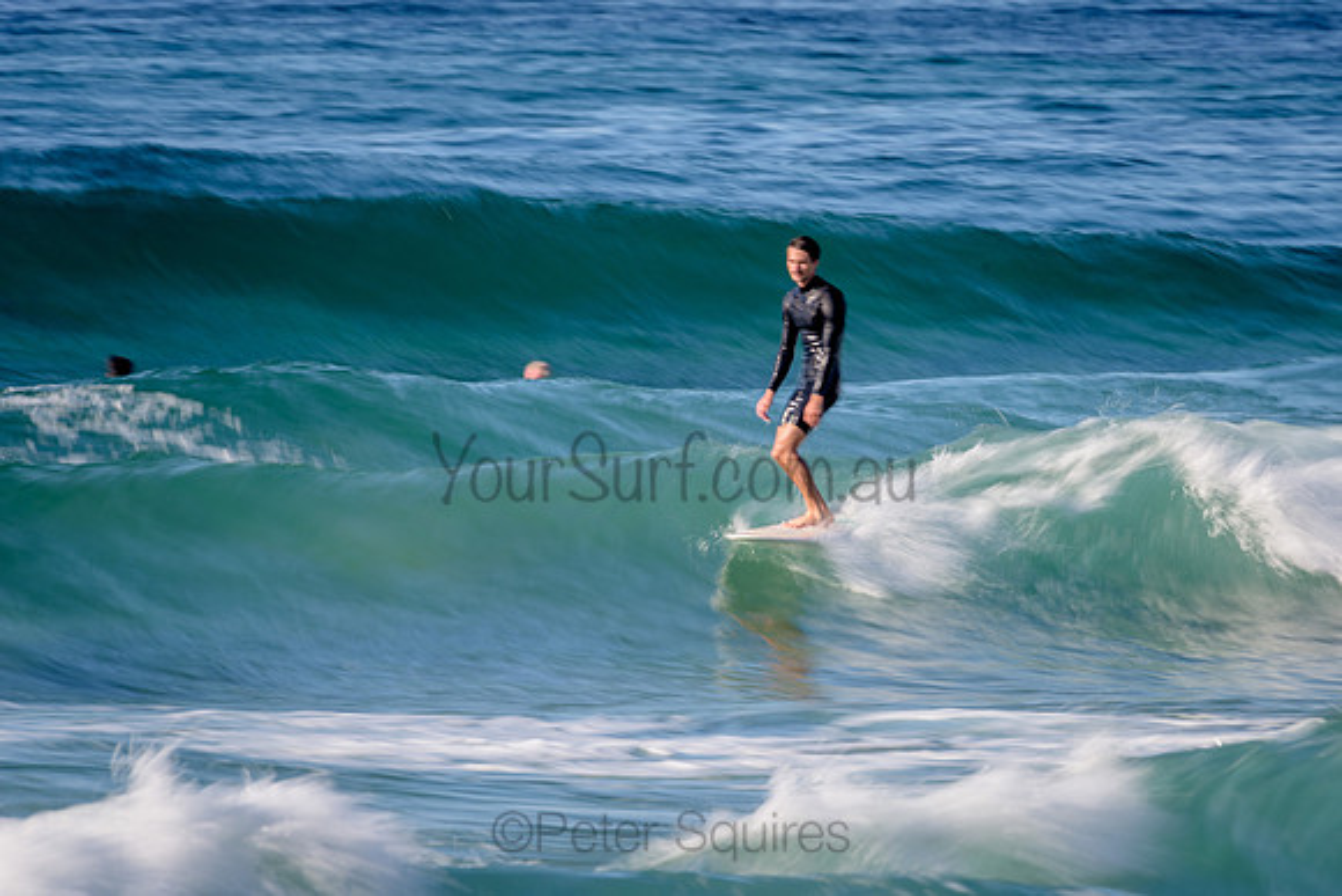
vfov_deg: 2.2
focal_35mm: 613
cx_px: 823
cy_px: 463
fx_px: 22854
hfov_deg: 3.4
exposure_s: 1/13
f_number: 13
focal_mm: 500
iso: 31
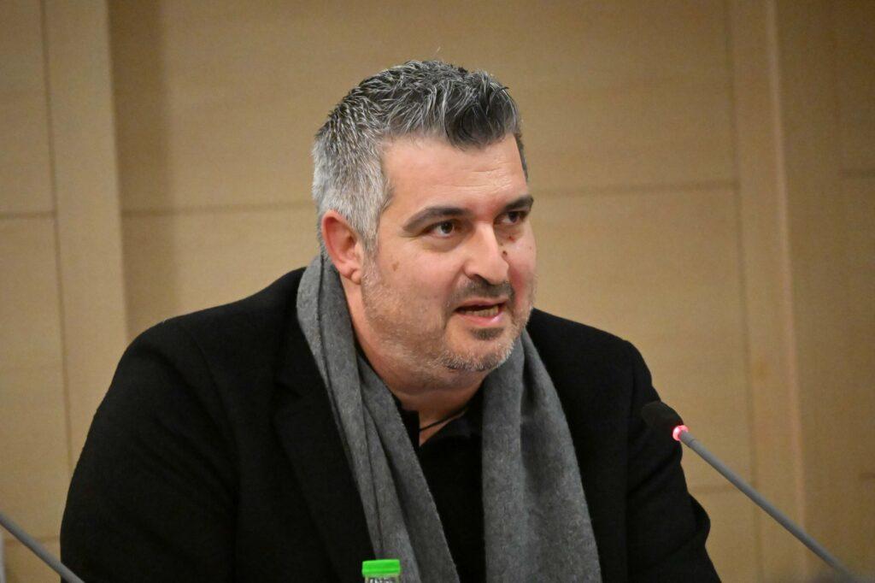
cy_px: 292
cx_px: 438
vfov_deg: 3.7
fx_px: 9111
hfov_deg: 5.5
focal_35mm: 375
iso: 14400
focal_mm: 250
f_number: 6.3
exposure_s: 1/200
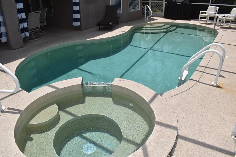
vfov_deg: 46.4
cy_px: 78
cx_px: 114
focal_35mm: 28
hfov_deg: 65.5
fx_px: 183
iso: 400
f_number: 22
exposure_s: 1/200
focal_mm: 18
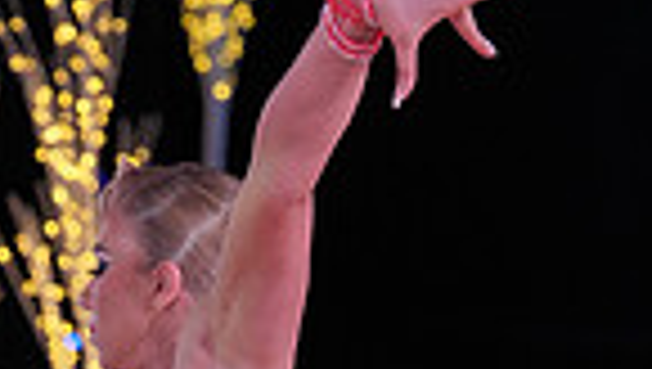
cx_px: 34
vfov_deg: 2.6
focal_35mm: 460
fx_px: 7963
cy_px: 747
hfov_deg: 4.7
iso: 1000
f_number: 4
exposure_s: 1/400
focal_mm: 110
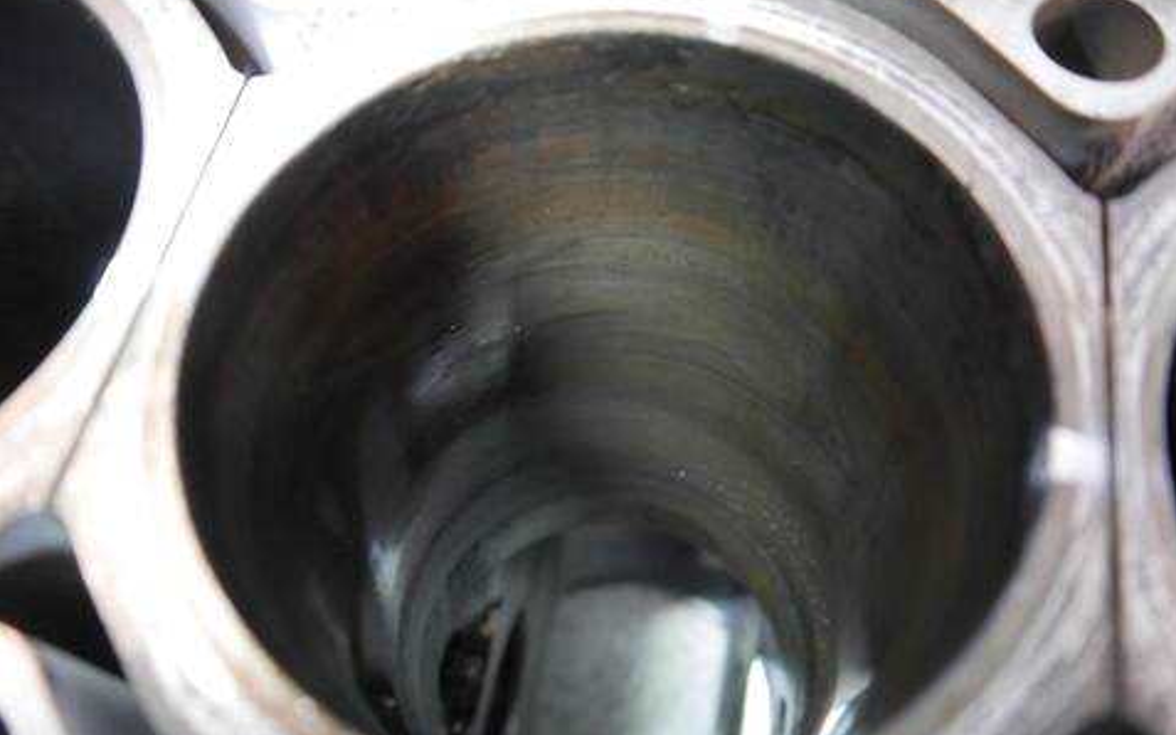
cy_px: 412
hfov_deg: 59.7
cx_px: 589
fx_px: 1025
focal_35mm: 32
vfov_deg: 39.4
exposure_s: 1/60
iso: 2000
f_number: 3.6
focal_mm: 15
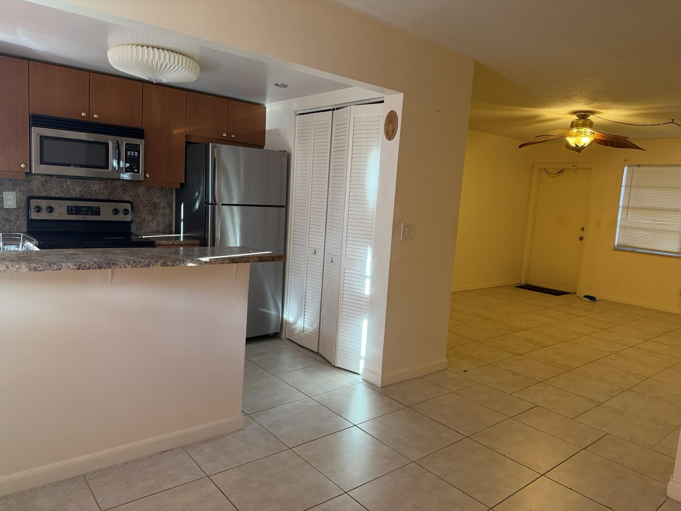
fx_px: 472
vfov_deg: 56.8
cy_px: 256
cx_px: 340
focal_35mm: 24
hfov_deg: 71.6
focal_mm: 6.76
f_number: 1.78
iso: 320
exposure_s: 1/120
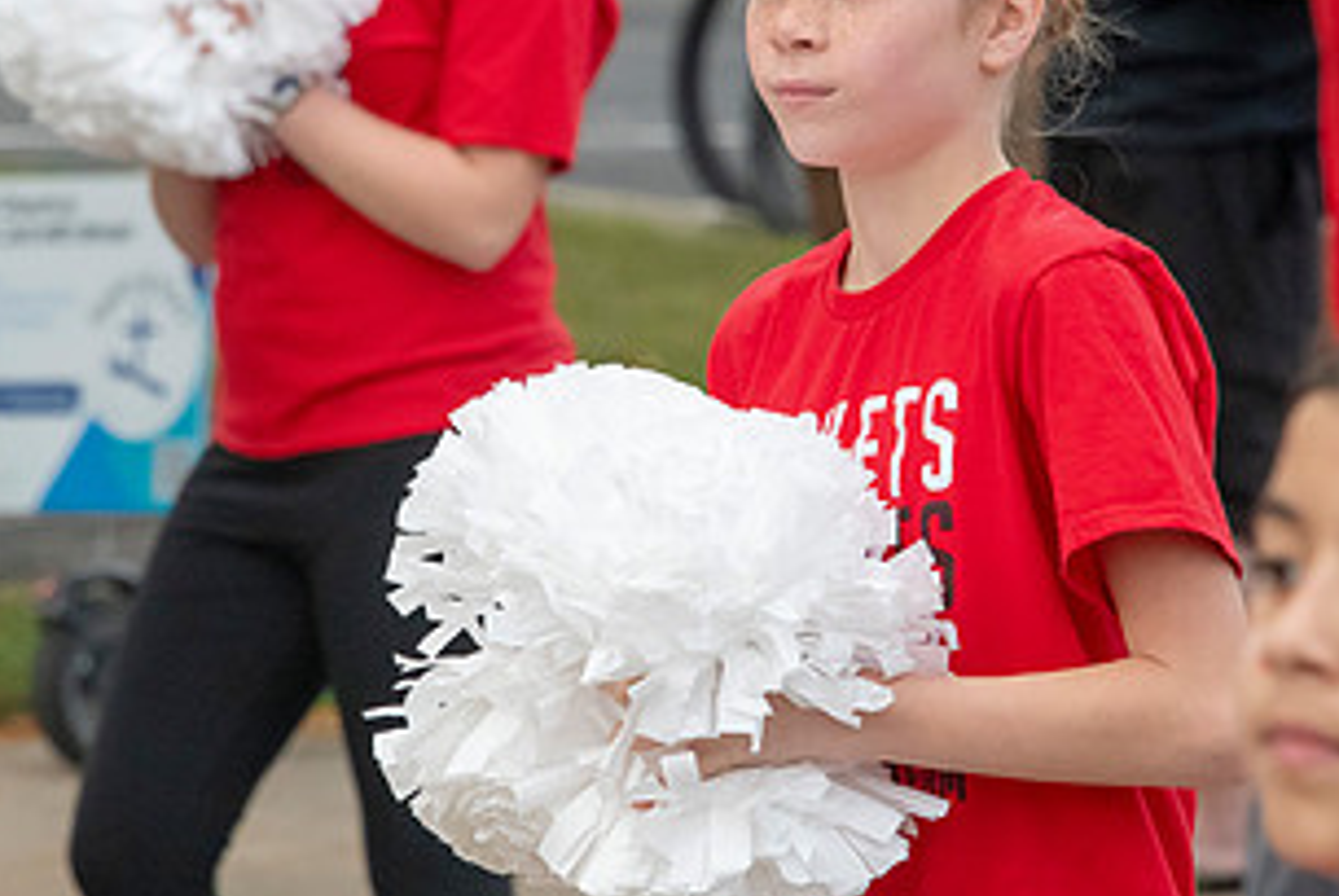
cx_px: 553
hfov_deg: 3.6
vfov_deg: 2.4
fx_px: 21221
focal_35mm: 570
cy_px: 446
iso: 3200
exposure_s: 1/640
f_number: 11
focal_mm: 300
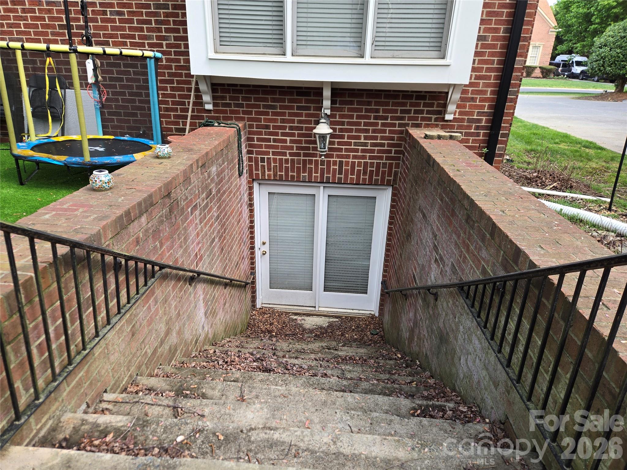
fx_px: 417
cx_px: 314
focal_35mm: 23
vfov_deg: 58.9
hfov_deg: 73.9
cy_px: 235
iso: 32
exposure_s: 1/180
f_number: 1.8
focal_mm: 5.4
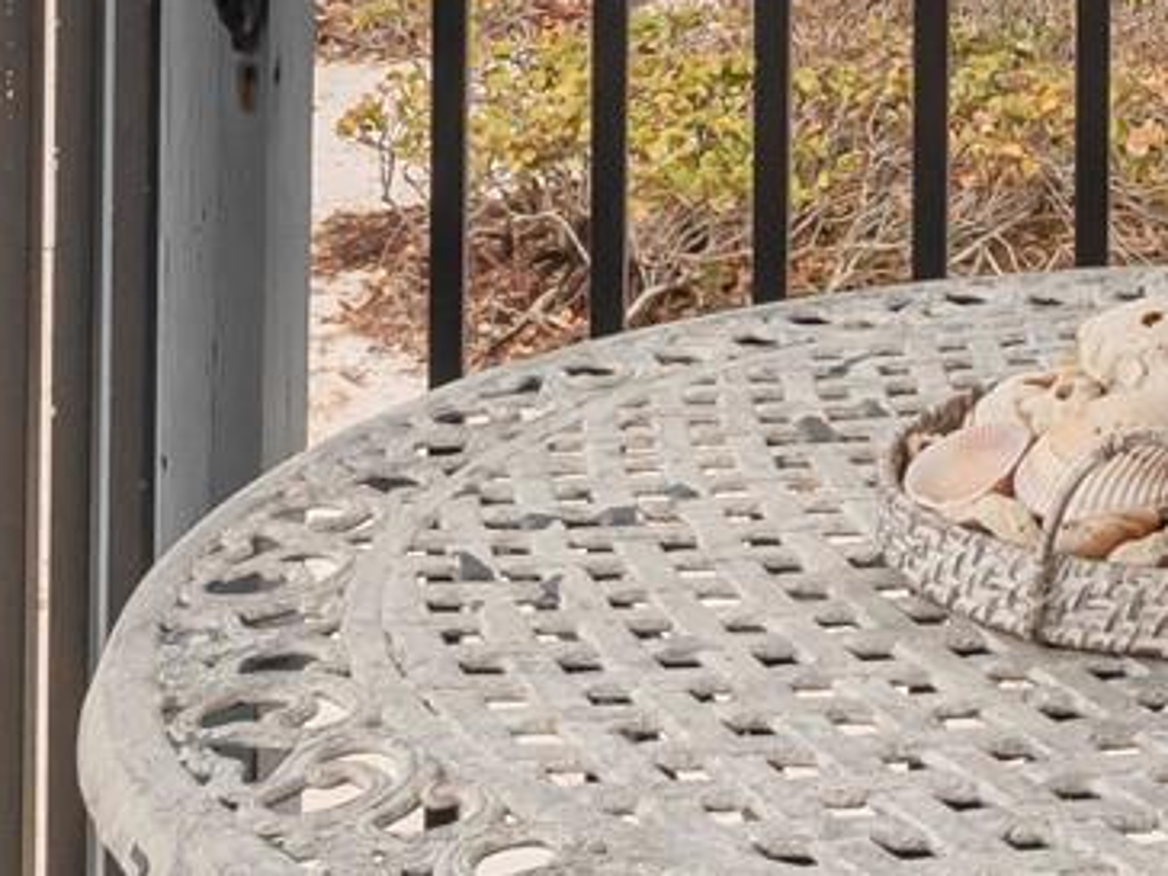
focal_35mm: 88
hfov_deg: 21.6
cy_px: -472
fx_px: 2969
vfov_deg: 15.4
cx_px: 1126
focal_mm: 10
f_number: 8
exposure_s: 1/800
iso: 200
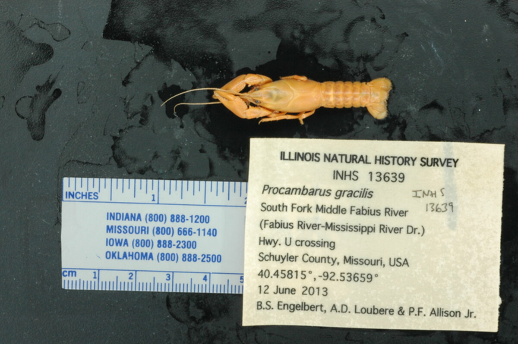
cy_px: 172
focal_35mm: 90
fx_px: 1294
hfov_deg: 22.6
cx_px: 259
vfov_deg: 15.2
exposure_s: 1/1.6
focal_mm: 60
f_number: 29
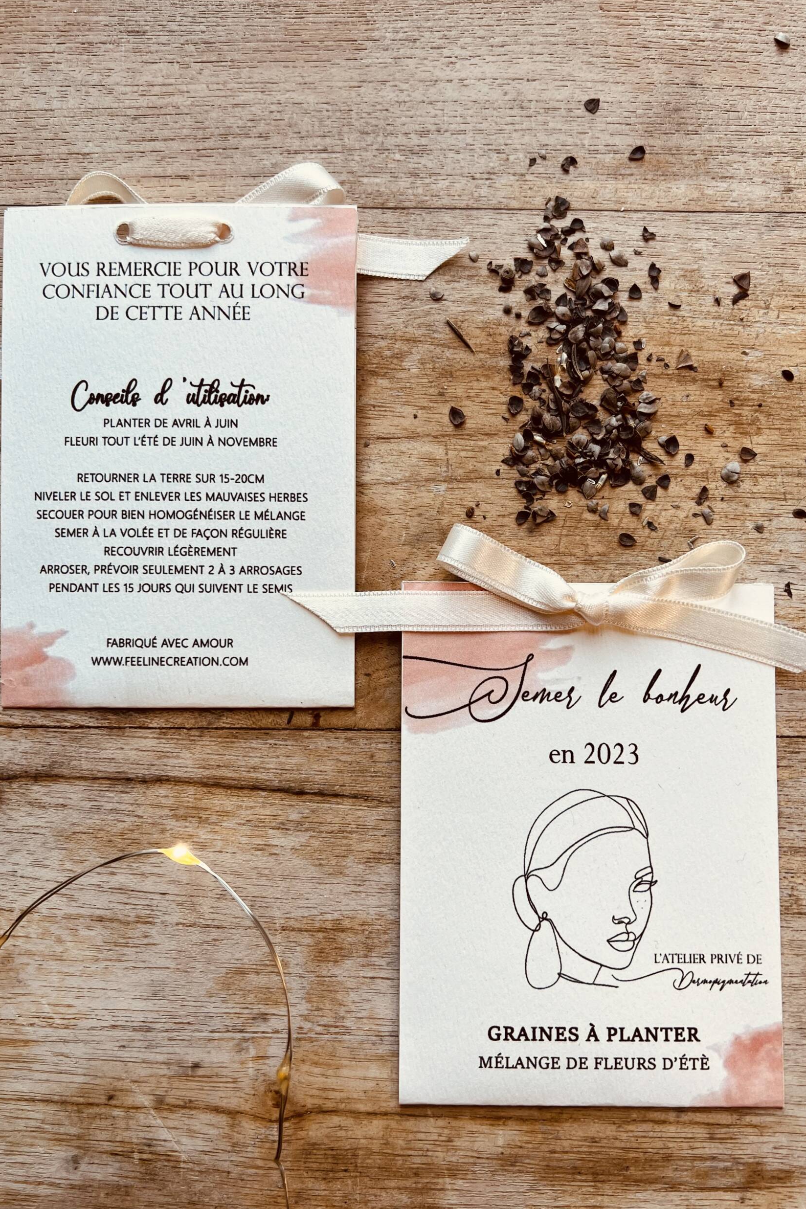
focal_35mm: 28
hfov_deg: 46.4
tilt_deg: -84.4
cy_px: 617
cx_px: 405
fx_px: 940
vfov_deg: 65.5
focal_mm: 5.7
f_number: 1.5
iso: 40
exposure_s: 1/177
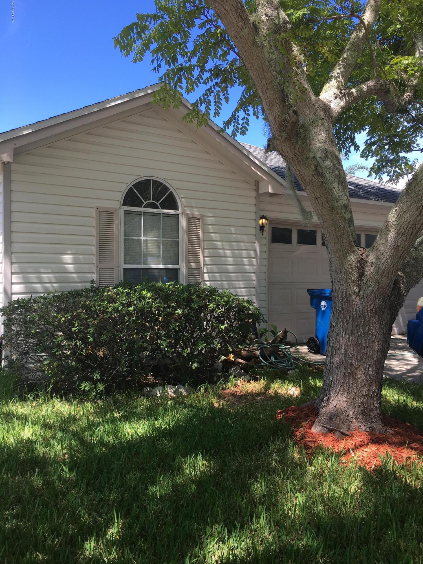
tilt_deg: -0.1
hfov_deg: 48.2
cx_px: 212
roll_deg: -0.1
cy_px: 282
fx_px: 472
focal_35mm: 29
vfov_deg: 61.7
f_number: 2.2
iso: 25
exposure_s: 1/422
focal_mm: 4.15
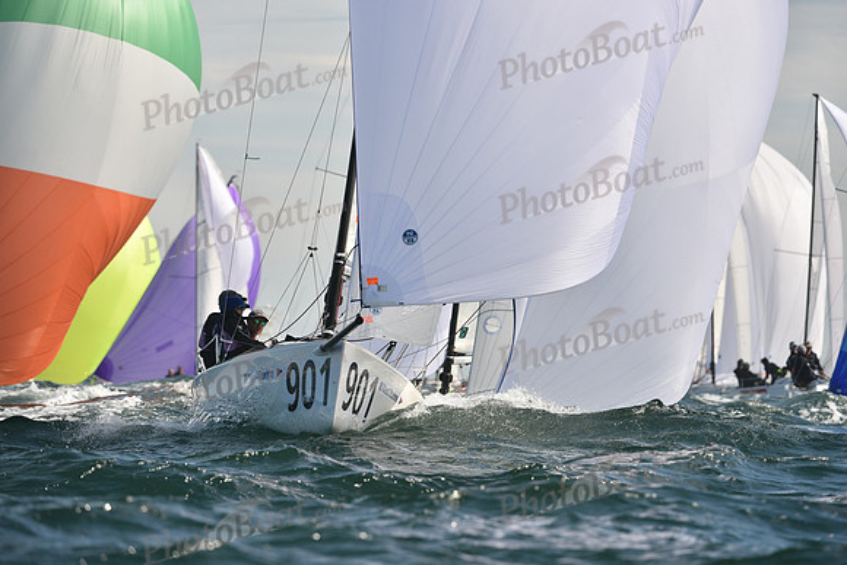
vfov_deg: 4.4
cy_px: 282
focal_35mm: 310
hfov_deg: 6.6
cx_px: 424
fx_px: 7295
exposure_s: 1/1250
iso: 250
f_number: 6.3
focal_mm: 310
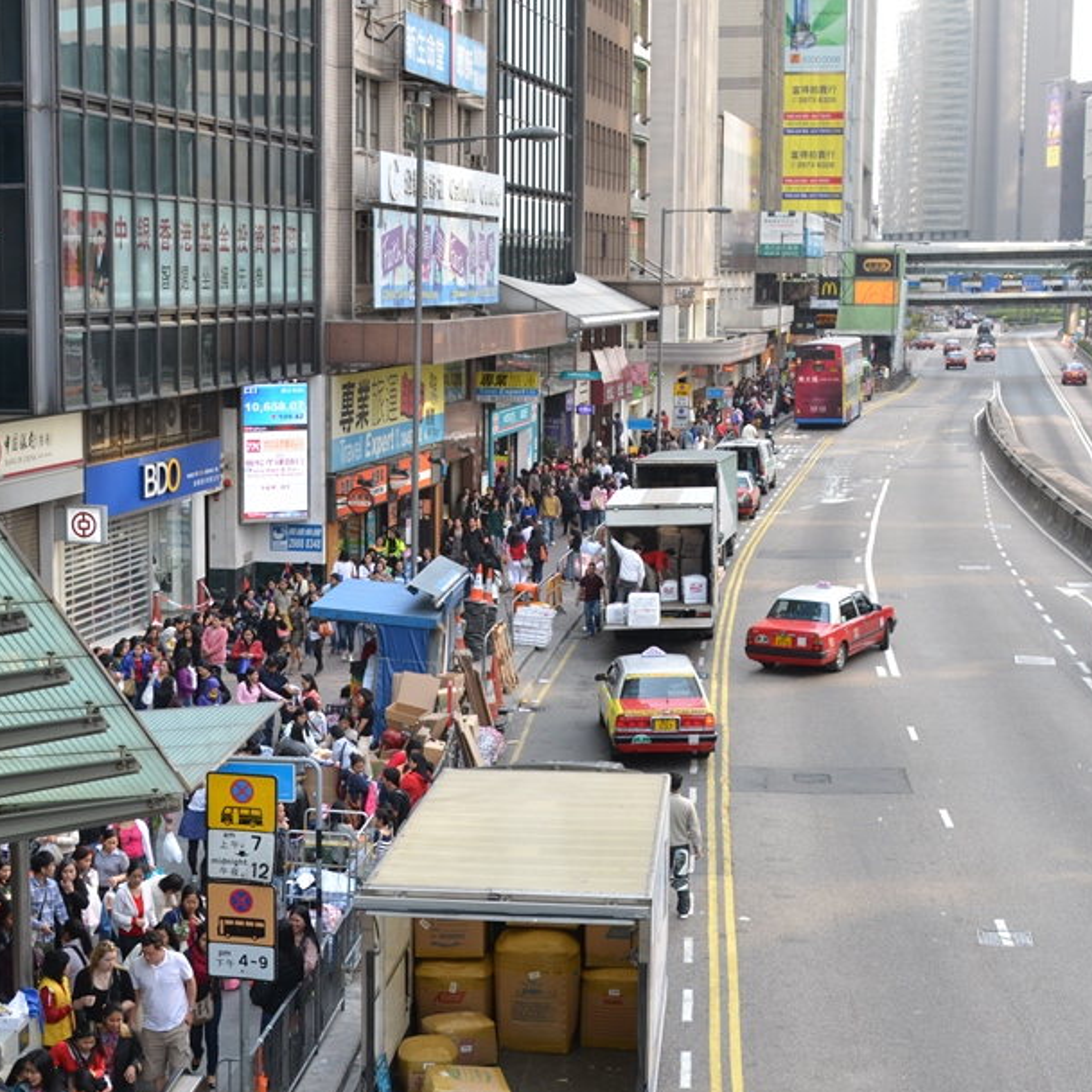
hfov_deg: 28.5
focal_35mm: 60
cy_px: 593
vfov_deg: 28.6
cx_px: 393
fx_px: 2141
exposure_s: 1/125
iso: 250
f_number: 5.6
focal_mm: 28
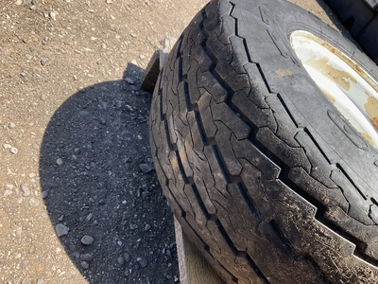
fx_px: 317
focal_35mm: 29
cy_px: 142
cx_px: 189
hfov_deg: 61.7
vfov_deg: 48.2
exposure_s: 1/450
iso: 25
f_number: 1.8
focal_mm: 3
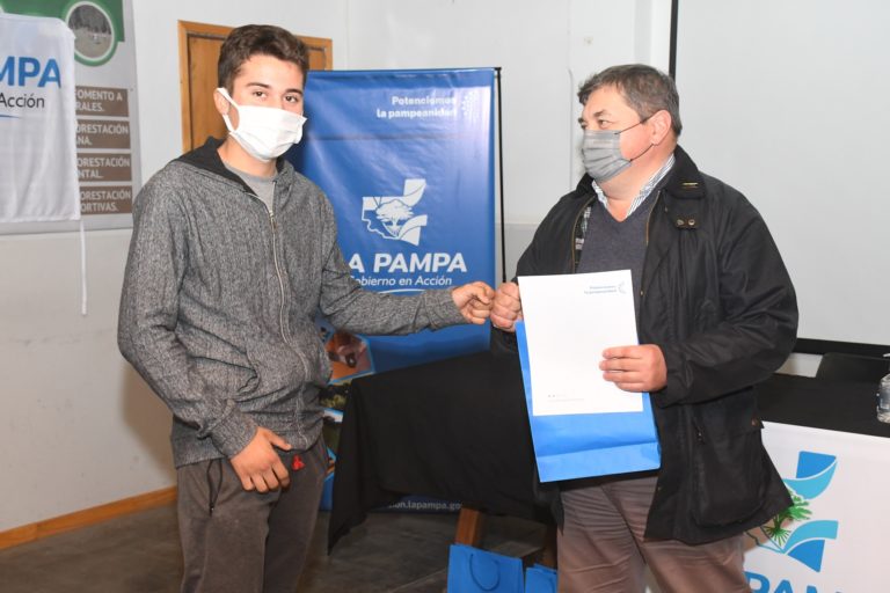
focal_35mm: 51
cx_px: 445
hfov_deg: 38.9
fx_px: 1261
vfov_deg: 26.5
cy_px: 296
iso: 3200
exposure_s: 1/200
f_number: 8
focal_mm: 34
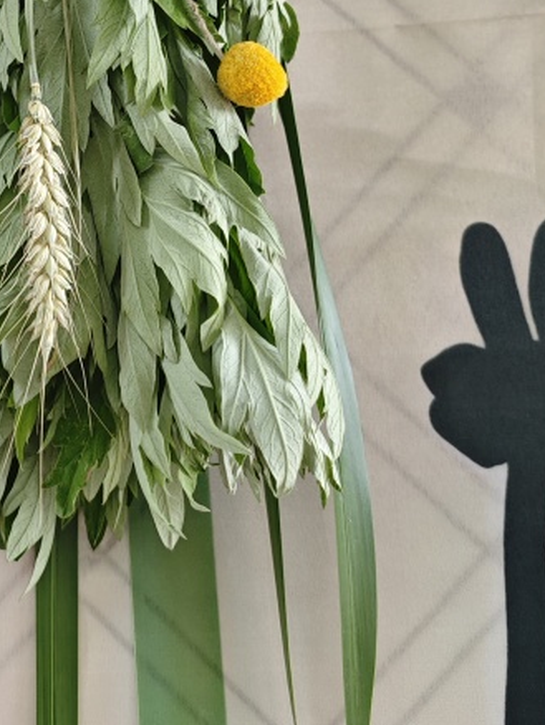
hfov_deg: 25.4
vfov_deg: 32.0
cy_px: 19
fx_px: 1174
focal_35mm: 56
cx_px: 61
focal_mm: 6.55
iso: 250
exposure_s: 1/100
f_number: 1.6
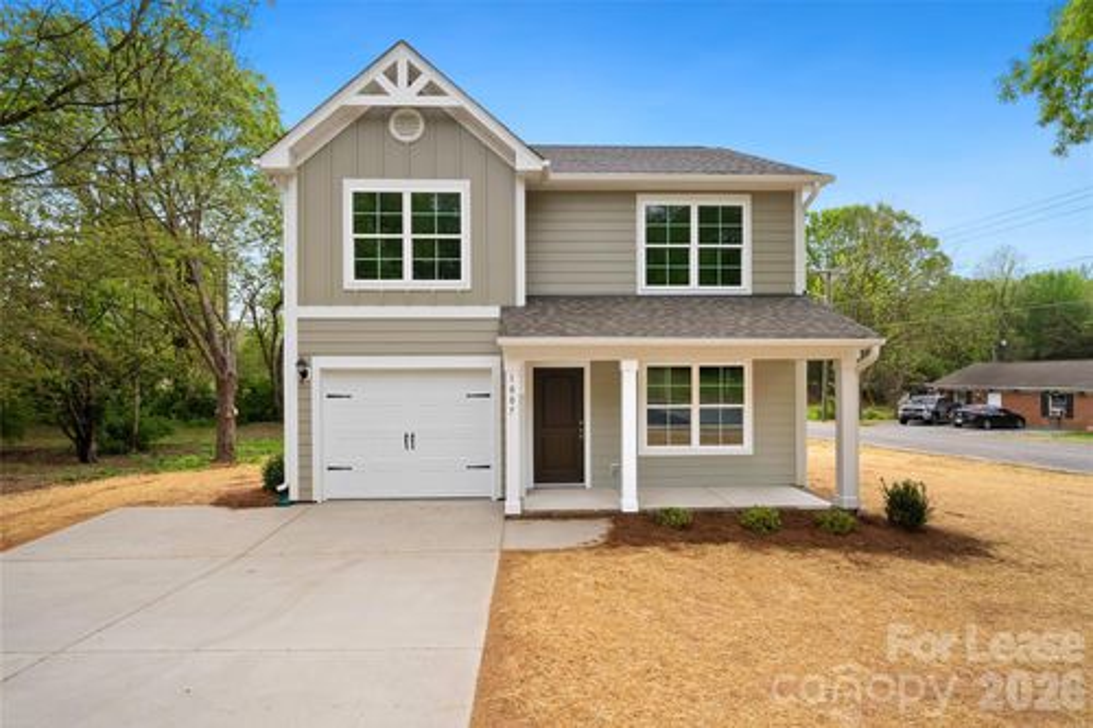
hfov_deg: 93.3
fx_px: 516
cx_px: 546
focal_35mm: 17
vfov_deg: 70.4
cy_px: 364
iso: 100
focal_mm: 17
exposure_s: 1/30
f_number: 10
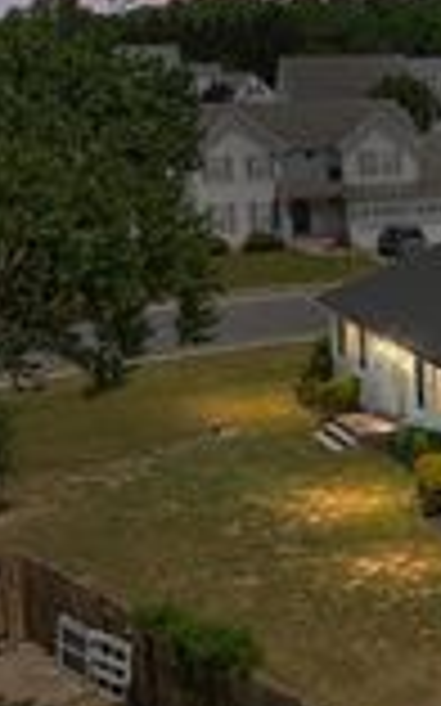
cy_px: 319
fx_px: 1559
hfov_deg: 13.6
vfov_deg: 25.5
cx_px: 891
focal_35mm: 81
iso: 100
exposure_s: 1/120
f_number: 4
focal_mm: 12.29
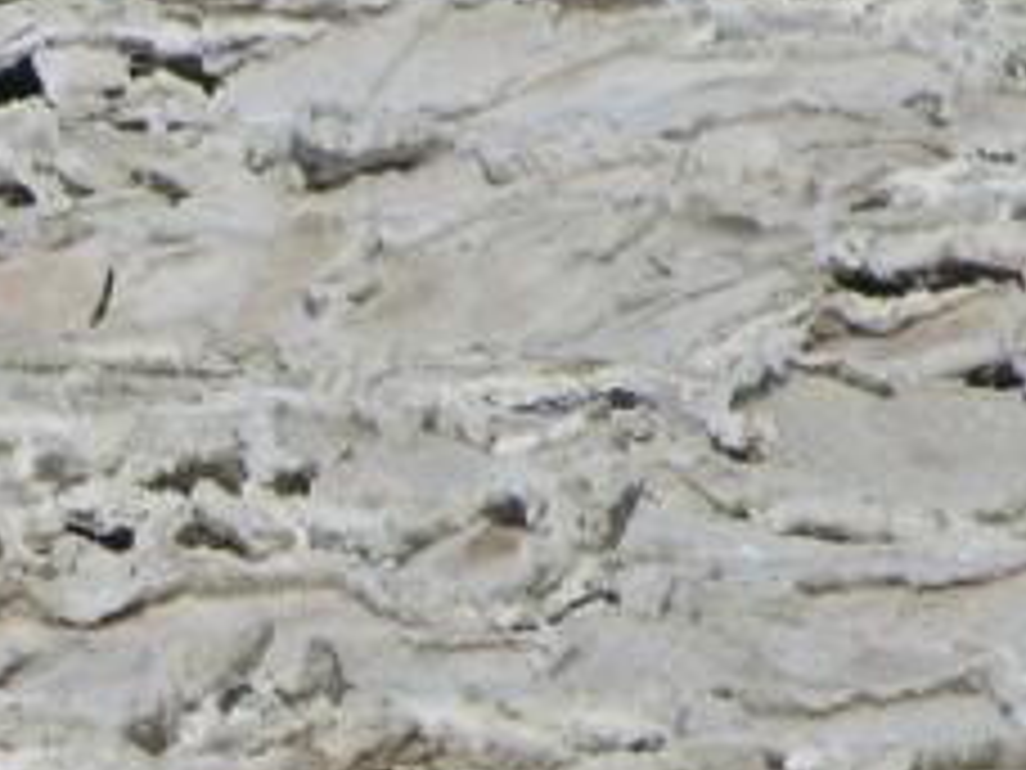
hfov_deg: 1.6
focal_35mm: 1260
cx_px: -698
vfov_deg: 1.2
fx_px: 37346
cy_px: 689
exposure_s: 1/370
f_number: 7.4
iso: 50
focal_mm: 71.2
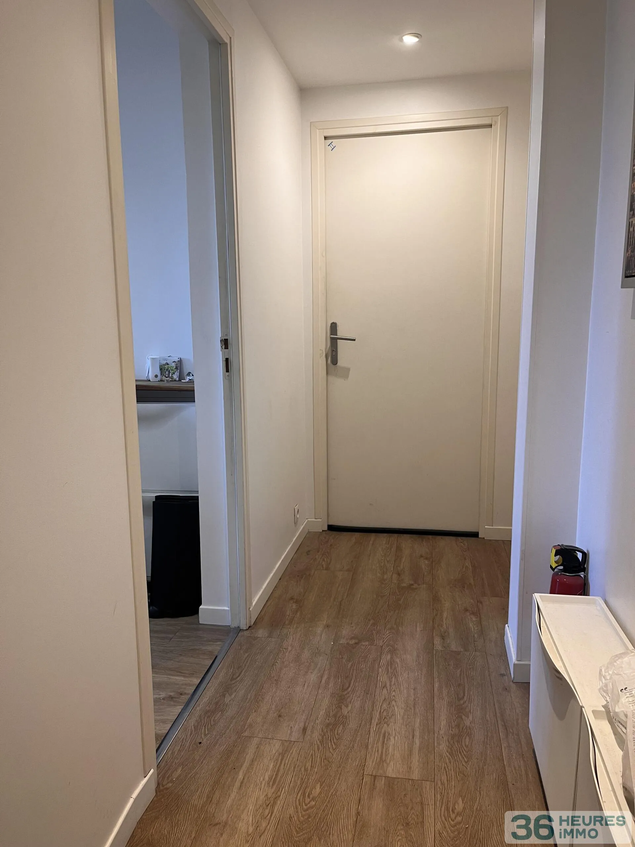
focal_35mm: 26
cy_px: 424
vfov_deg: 67.3
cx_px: 318
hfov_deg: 53.1
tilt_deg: -9.9
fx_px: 636
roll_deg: +1.3
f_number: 1.6
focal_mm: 5.1
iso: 64
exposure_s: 1/50
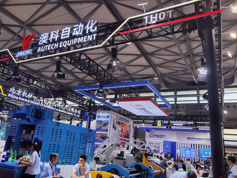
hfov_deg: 65.3
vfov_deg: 51.4
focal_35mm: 27
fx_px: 185
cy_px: 89
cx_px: 118
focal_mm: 6.71
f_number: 1.9
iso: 50
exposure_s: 1/775
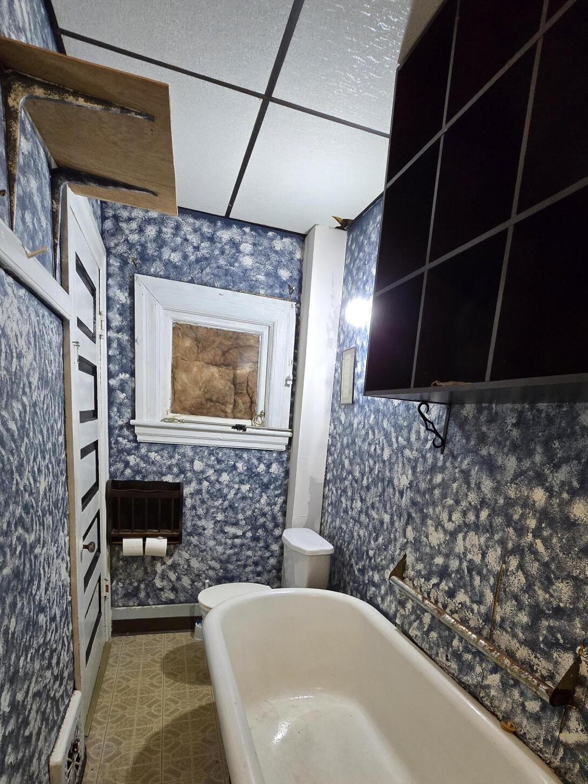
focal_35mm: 18
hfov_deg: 71.5
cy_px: 523
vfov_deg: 84.7
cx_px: 319
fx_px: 408
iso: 500
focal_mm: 2.2
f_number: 2.2
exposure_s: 1/60
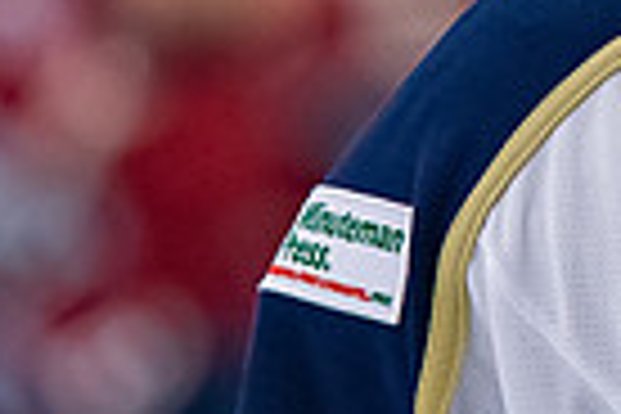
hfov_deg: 1.4
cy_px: -470
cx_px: 1215
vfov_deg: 0.9
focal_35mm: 1524
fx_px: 26287
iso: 1250
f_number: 3.2
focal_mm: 190
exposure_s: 1/640
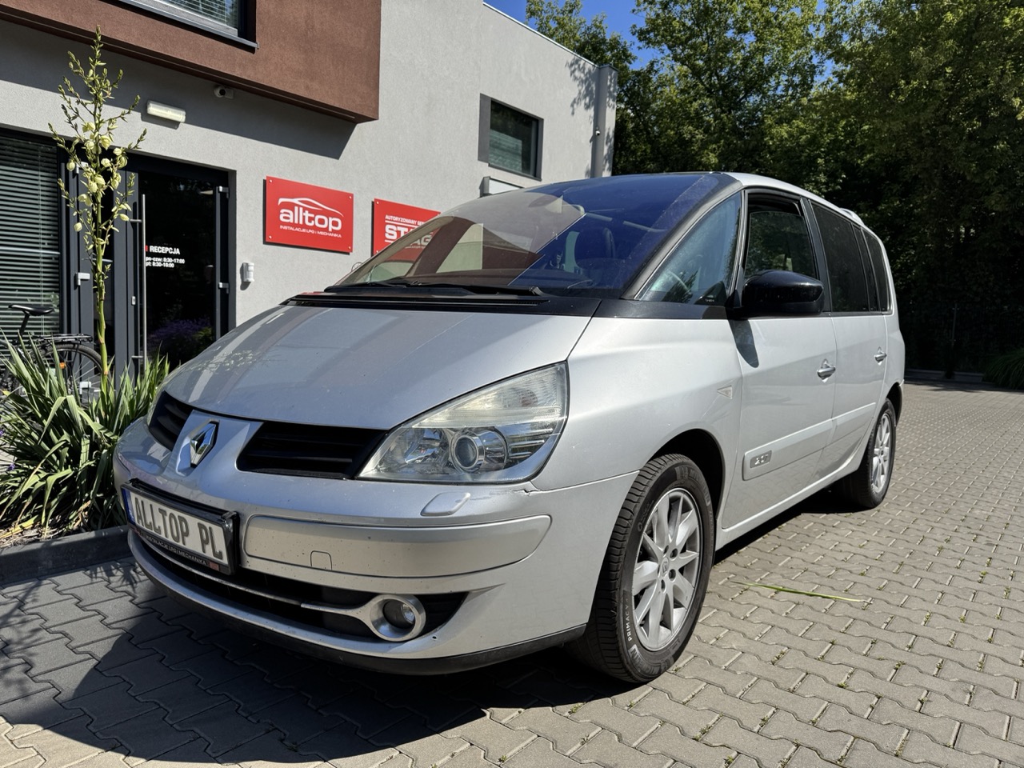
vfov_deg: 56.8
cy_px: 384
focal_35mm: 24
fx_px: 710
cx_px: 512
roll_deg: -1.9
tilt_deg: -5.3
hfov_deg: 71.6
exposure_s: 1/5348
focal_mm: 6.76
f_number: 1.78
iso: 80
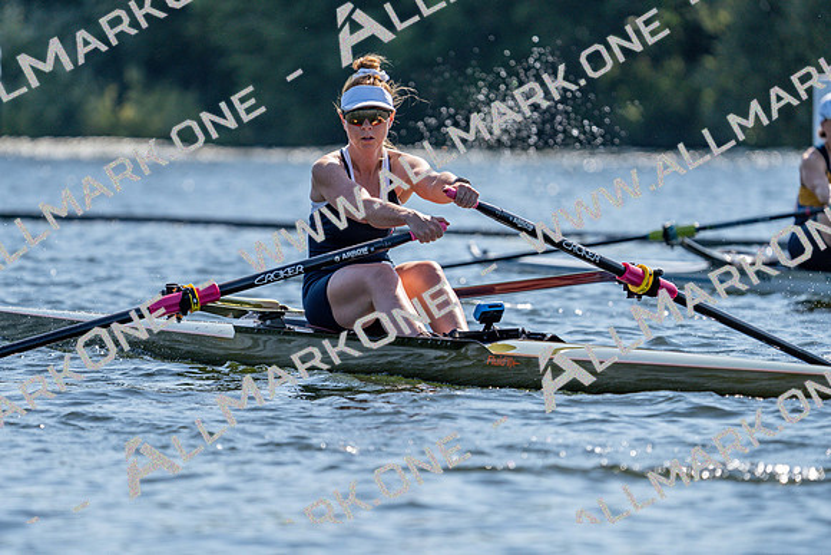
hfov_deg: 5.4
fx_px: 8819
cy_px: 278
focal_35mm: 382
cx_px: 416
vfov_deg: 3.6
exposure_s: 1/1600
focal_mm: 382
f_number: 6.3
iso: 250
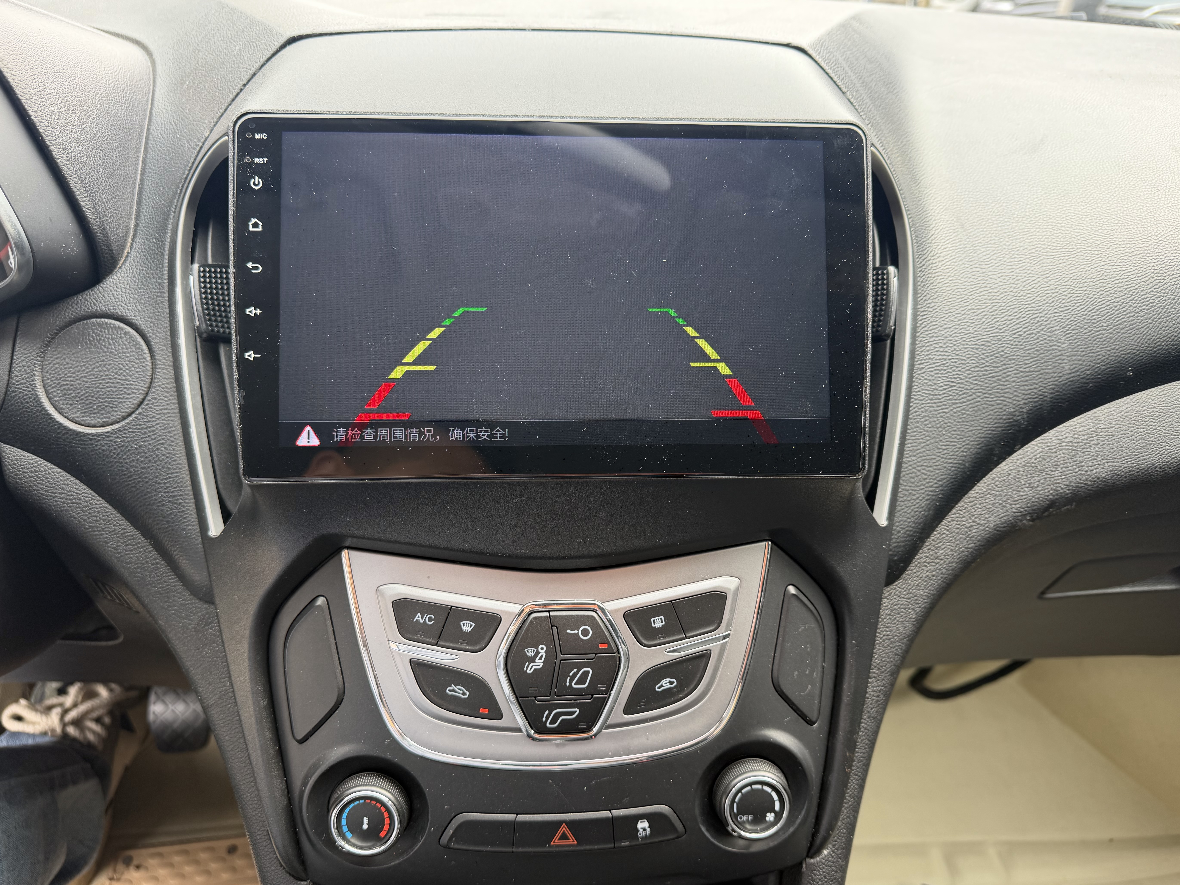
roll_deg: -1.3
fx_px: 852
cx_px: 594
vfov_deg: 54.9
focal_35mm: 25
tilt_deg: -29.4
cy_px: 449
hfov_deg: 69.4
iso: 80
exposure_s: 1/177
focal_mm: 6.76
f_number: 1.78
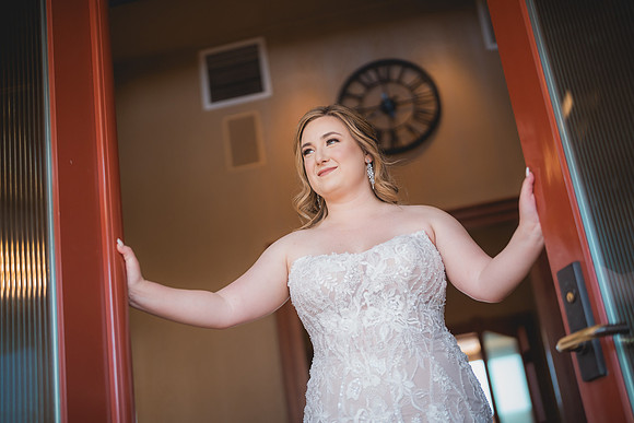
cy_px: 212
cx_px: 317
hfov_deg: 39.6
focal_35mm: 50
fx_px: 881
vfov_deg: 27.0
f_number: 1.4
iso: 1250
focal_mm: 50
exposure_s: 1/3200
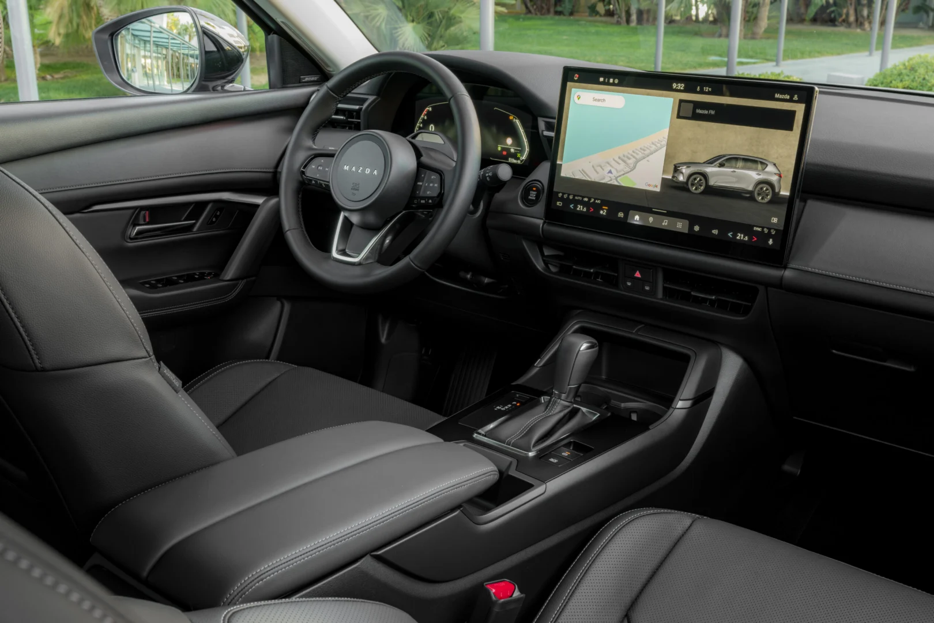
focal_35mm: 39
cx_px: 467
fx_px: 1012
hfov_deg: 49.6
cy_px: 312
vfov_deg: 34.2
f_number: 13
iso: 500
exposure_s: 1/2
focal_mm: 39
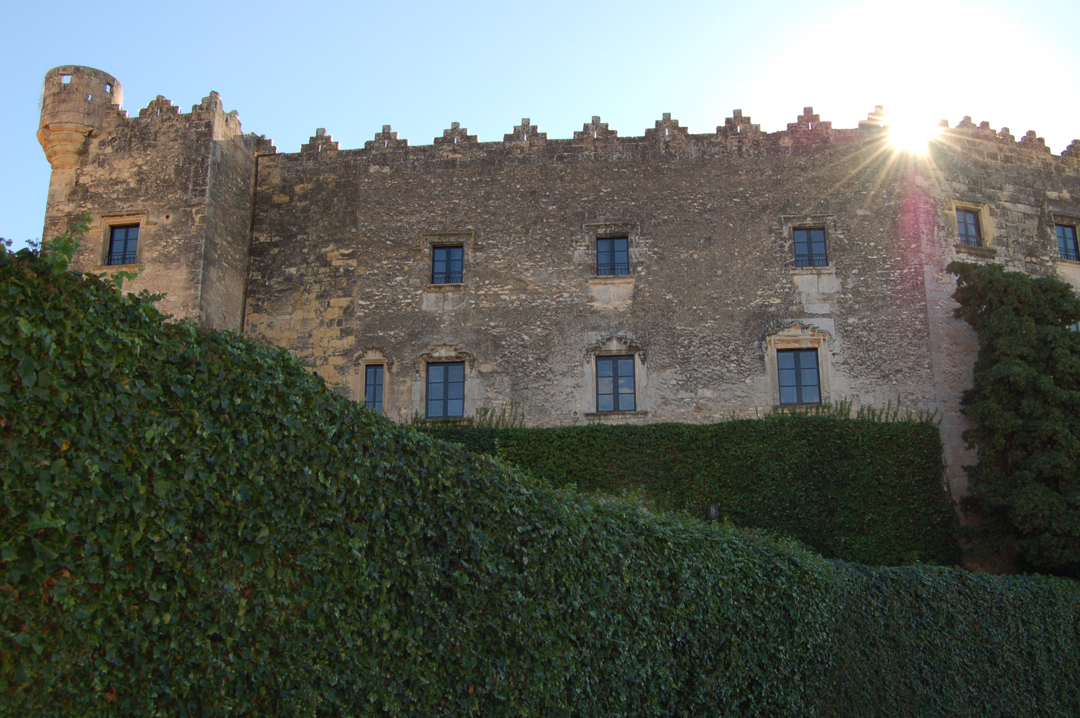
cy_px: 339
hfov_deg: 48.4
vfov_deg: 33.3
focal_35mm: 40
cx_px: 588
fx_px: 1199
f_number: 6.3
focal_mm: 24
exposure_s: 1/500
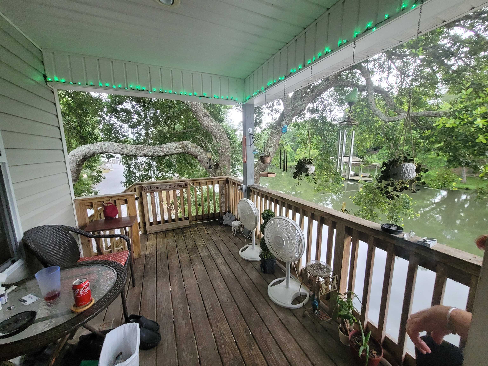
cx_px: 244
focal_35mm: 13
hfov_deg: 106.2
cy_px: 183
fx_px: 183
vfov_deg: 89.9
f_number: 2.2
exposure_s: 1/60
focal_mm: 1.74
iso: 250
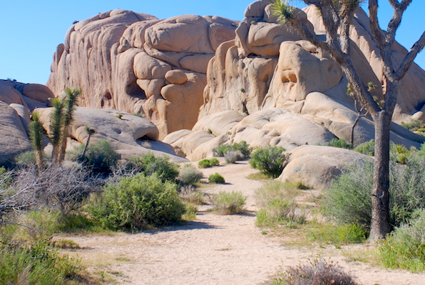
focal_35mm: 58
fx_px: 686
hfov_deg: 34.3
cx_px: 252
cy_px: 97
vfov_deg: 23.3
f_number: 7.1
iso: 100
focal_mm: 24
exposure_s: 1/200
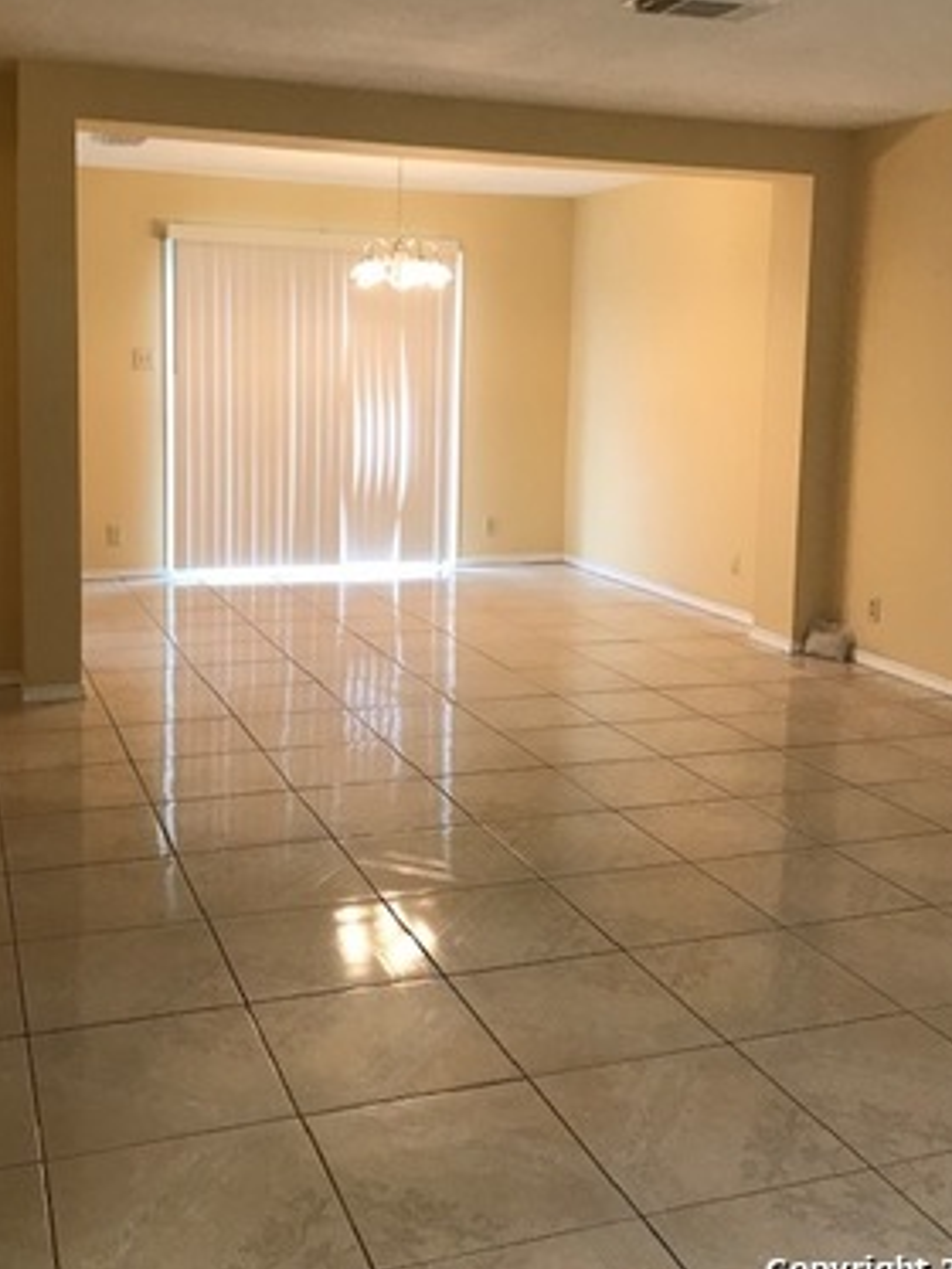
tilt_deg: -5.9
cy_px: 510
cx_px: 415
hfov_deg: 39.6
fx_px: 1319
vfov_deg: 51.0
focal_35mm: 36
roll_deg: -1.3
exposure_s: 1/30
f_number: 1.8
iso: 25
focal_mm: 3.99
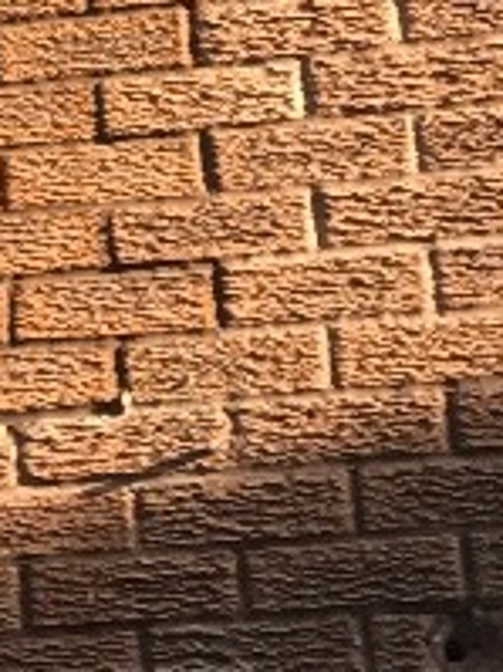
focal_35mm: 169
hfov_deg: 8.5
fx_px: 3278
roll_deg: -0.9
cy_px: -41
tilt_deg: +26.5
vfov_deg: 11.6
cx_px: -368
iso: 20
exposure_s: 1/175
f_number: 1.8
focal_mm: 3.99
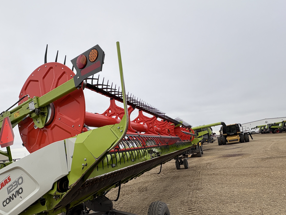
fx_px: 174
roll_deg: +11.5
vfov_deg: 62.2
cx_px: 120
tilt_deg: +9.4
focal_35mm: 21
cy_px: 140
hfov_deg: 78.4
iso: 40
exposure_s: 1/529
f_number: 2.2
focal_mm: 2.22
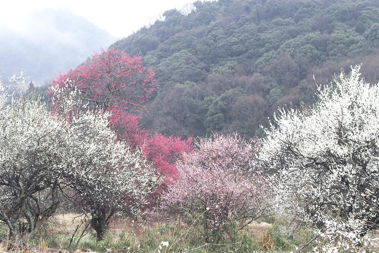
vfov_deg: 18.7
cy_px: 126
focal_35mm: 73
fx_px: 769
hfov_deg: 27.7
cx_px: 190
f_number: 8
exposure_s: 1/13
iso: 200
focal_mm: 43
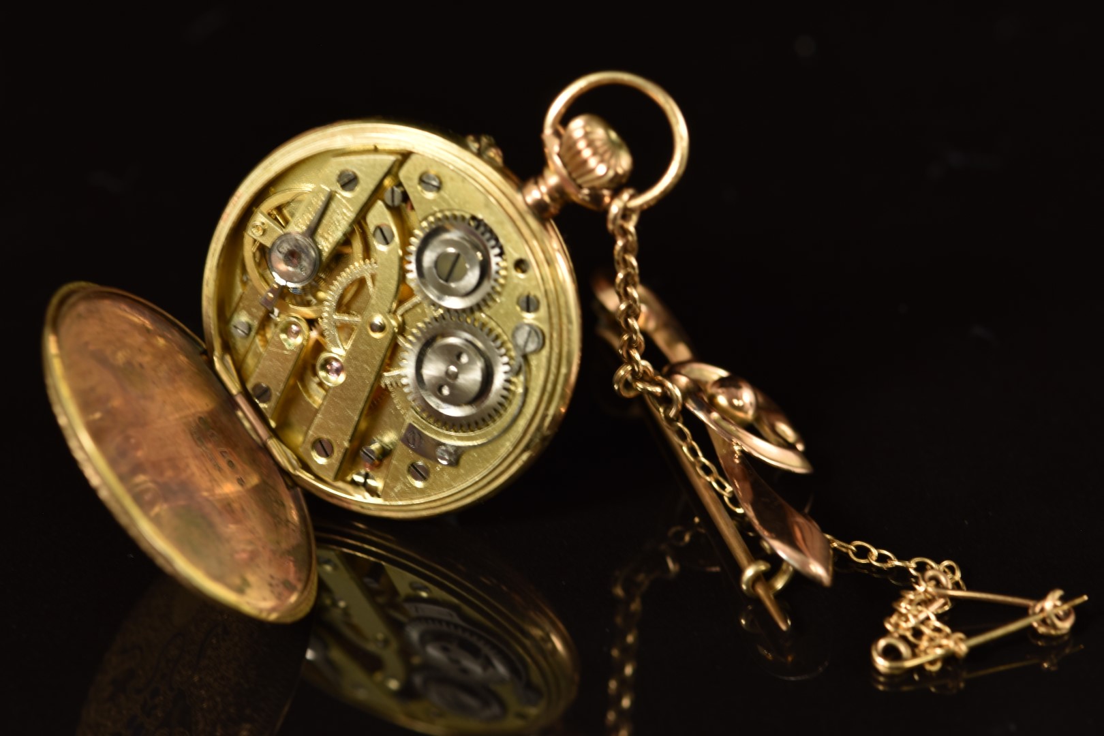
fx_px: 3910
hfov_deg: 16.1
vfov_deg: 10.8
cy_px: 368
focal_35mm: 128
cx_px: 552
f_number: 10
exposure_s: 1/6
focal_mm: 85
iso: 100
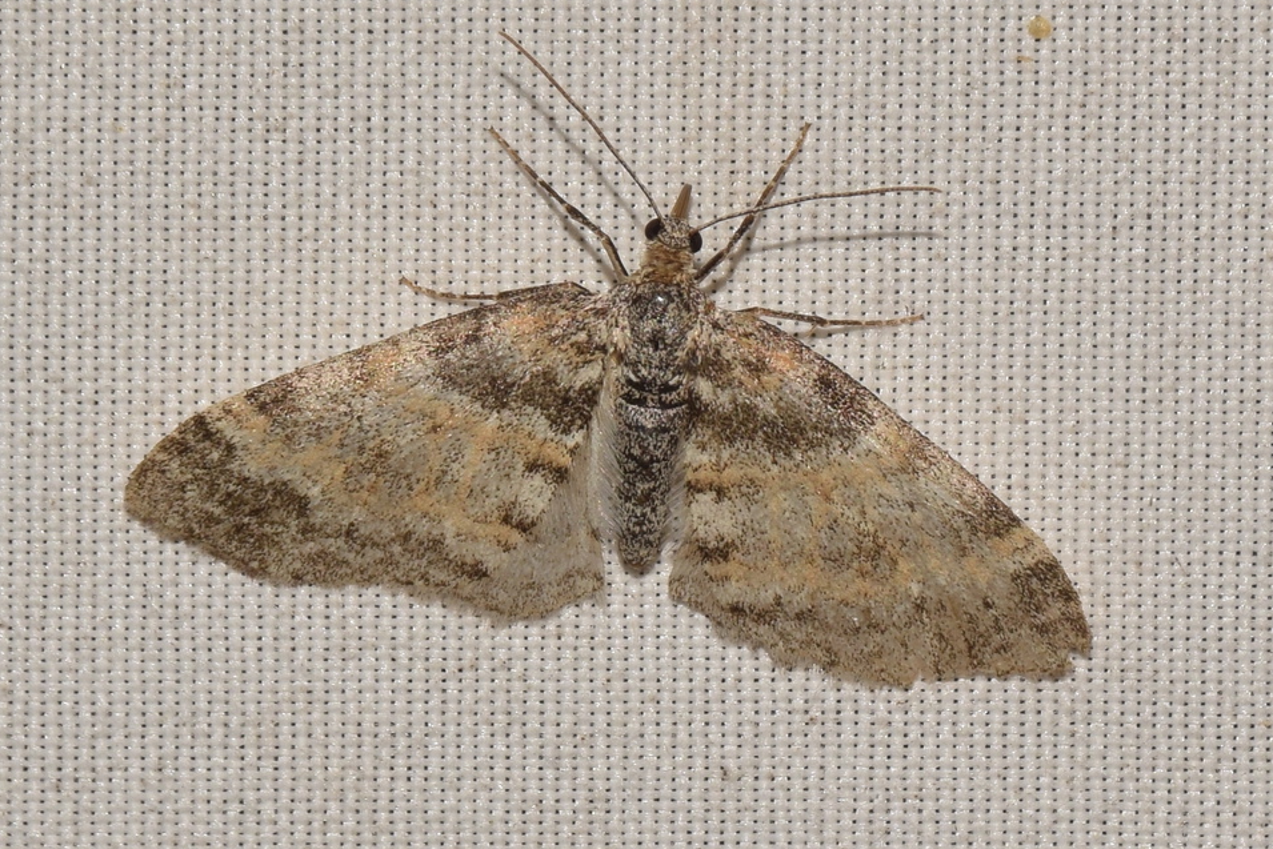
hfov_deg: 9.8
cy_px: 425
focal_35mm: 211
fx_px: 7462
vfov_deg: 6.5
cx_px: 635
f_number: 13
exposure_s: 1/160
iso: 125
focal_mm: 140
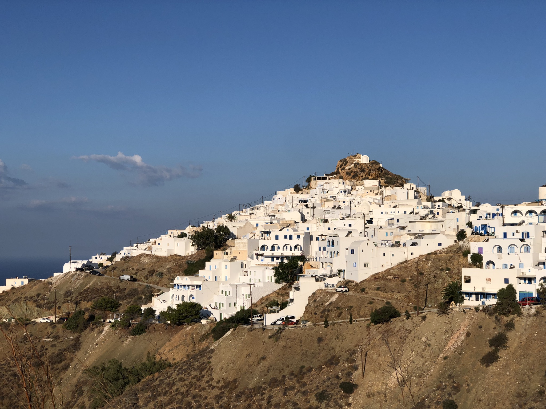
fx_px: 899
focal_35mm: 57
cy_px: 204
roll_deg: +1.1
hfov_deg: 33.8
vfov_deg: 25.7
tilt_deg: +1.0
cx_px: 273
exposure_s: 1/1499
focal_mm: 6.6
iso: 20
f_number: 2.8
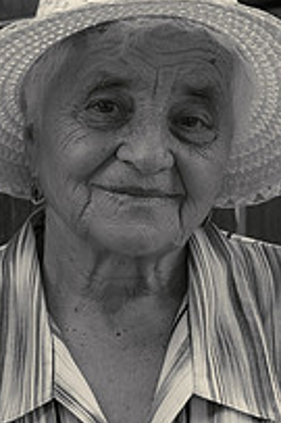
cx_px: 144
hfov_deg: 7.1
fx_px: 2263
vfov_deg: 10.7
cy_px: 233
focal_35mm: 193
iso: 250
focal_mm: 58
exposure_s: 1/125
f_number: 3.5
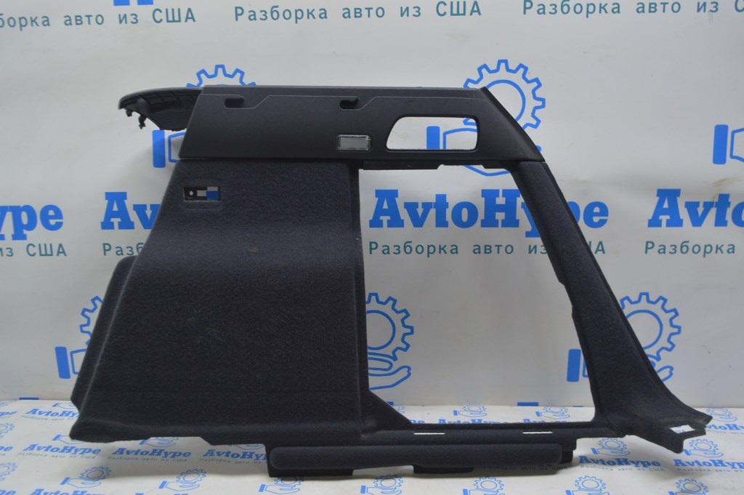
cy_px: 248
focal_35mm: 33
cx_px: 372
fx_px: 681
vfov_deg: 39.9
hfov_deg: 57.3
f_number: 5.6
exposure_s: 1/20
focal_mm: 22
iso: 400
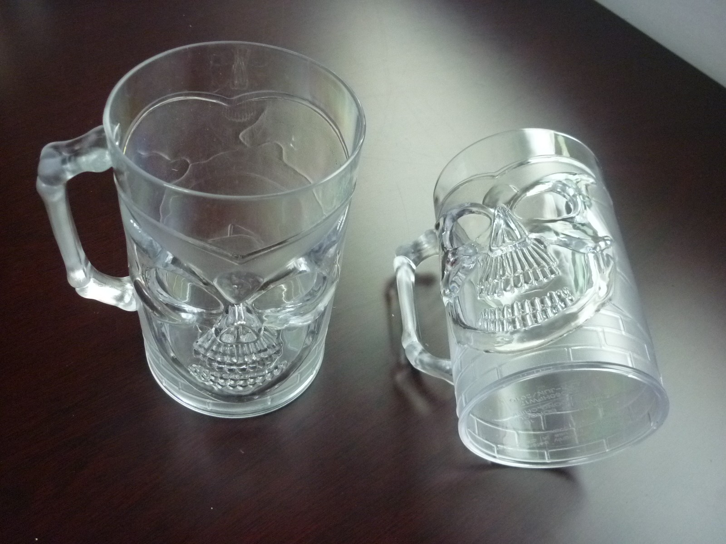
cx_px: 363
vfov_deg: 42.9
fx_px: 692
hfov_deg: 55.4
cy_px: 272
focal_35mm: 33
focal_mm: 5.5
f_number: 2.8
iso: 400
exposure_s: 1/20
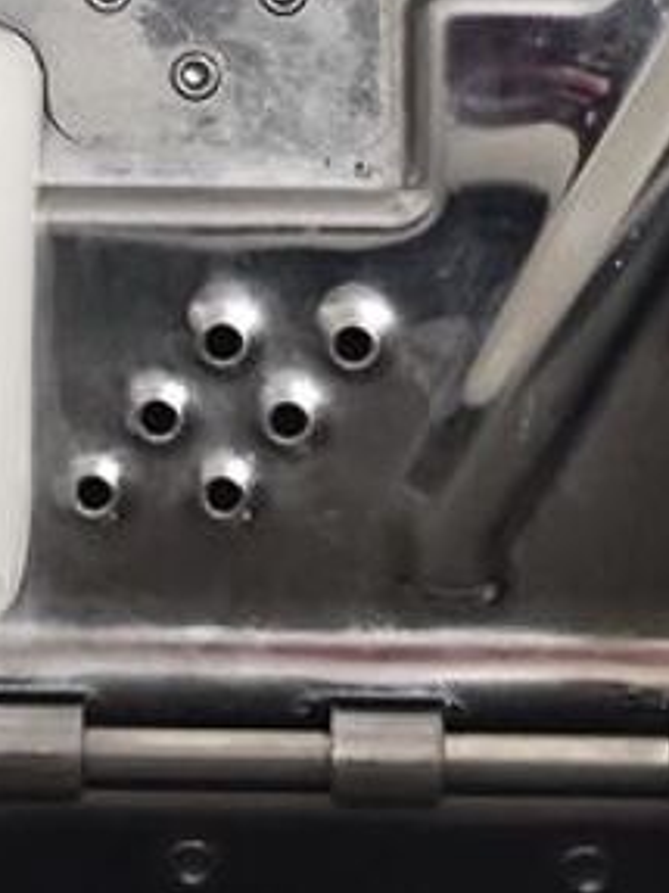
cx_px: -205
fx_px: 2759
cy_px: -503
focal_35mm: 107
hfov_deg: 13.3
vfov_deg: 16.5
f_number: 1.69
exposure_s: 1/50
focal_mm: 7.01
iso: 1940
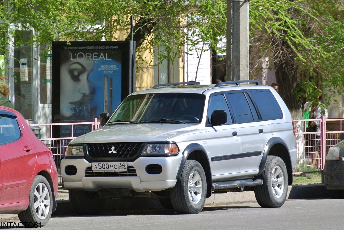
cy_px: 115
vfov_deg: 4.6
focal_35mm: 297
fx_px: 2838
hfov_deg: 6.9
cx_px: 172
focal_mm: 110
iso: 100
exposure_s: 1/400
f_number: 5.6
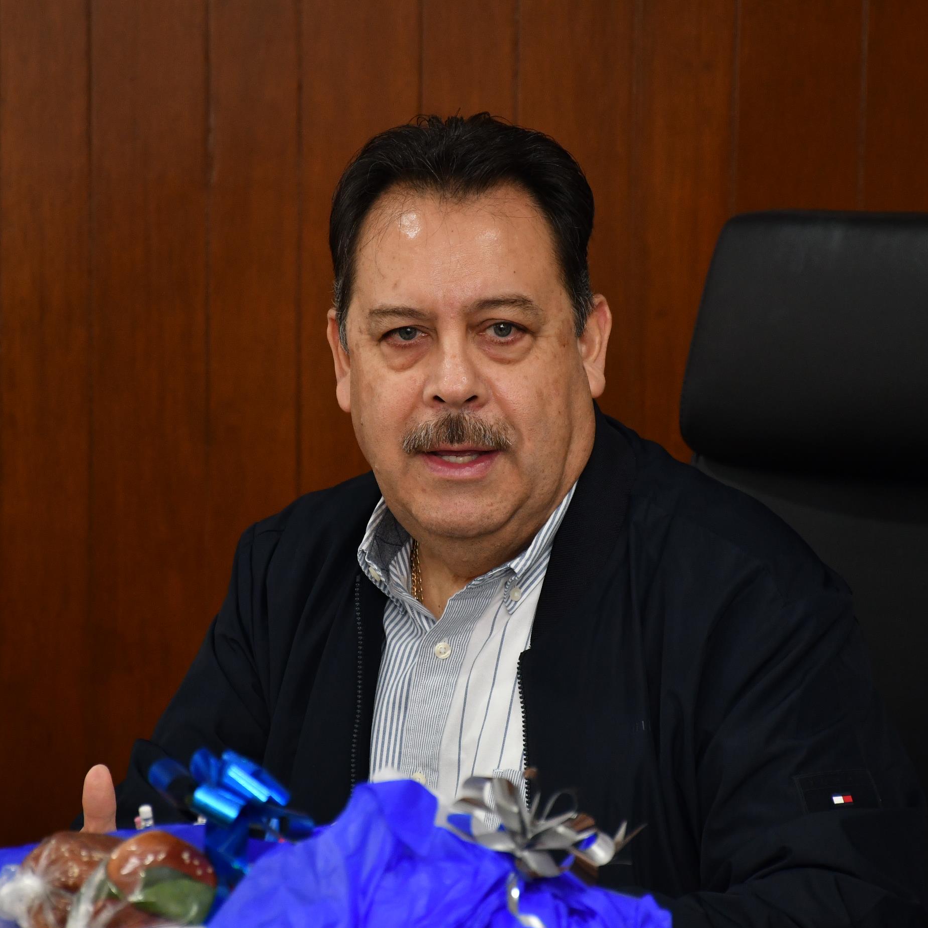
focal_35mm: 223
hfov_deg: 7.8
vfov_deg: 7.8
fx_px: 6764
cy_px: 465
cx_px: 458
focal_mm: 116
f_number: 5.6
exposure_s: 1/100
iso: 1000
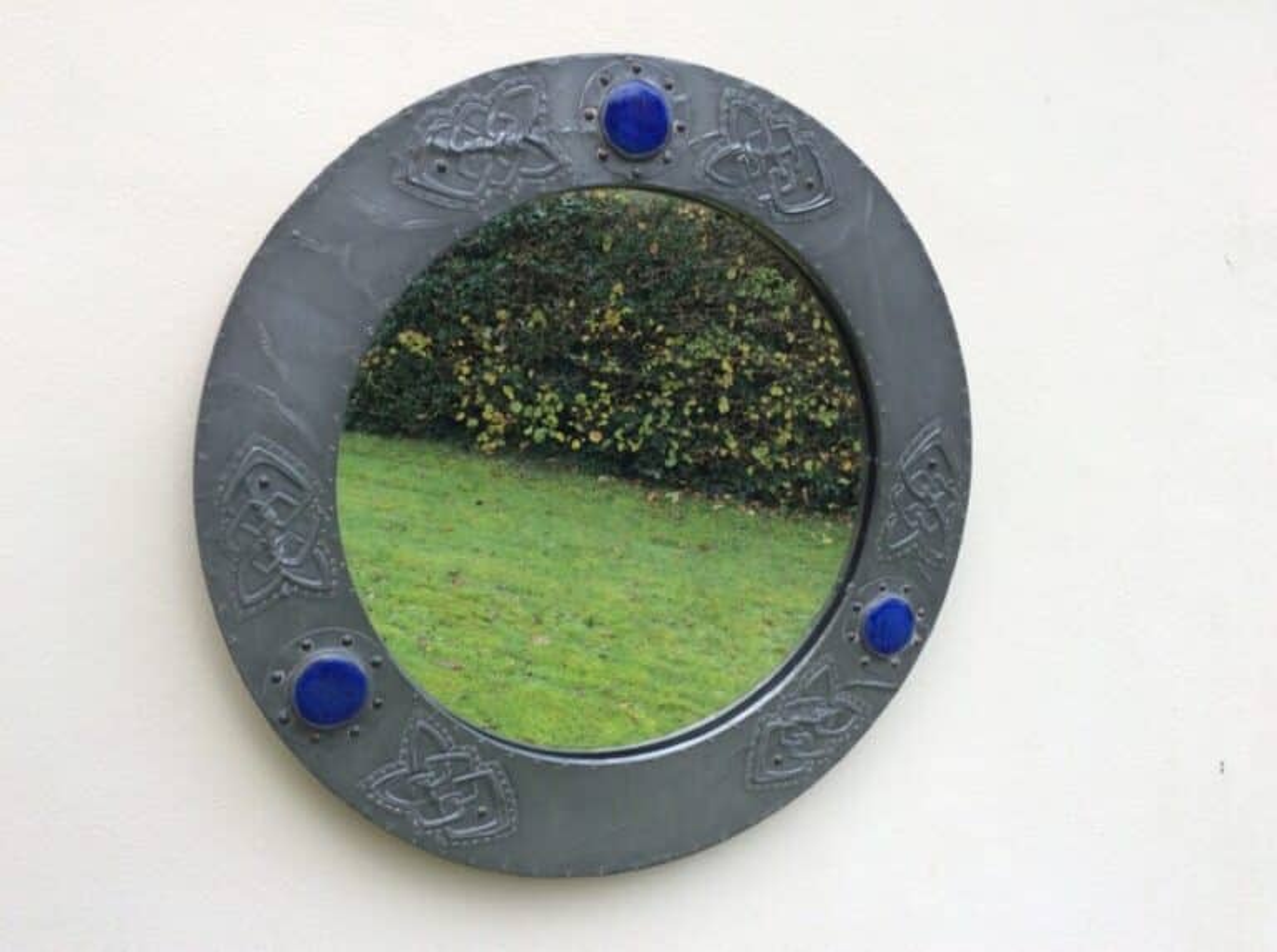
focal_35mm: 32
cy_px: 476
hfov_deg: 56.9
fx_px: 1178
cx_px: 638
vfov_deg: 44.0
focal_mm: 3.3
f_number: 2.4
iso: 40
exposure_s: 1/100
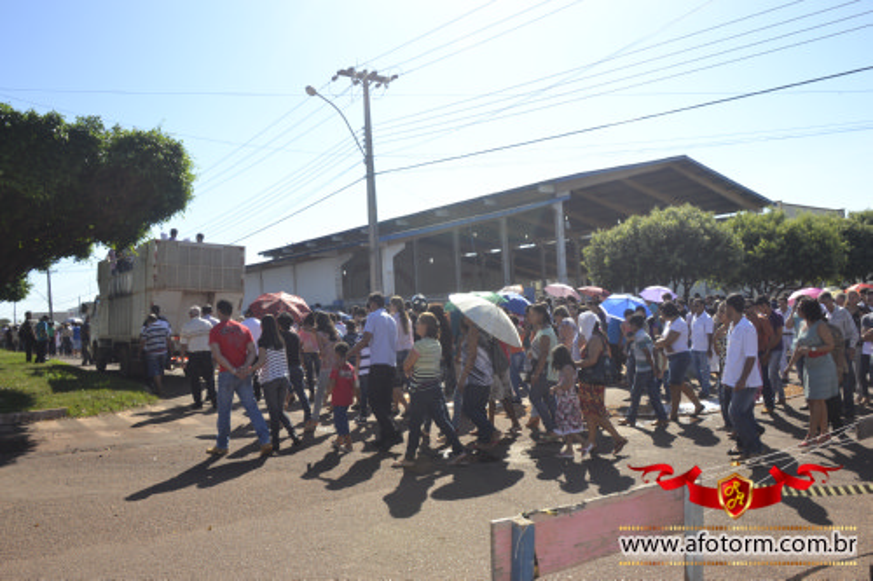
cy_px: 290
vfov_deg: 43.6
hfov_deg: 61.9
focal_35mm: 30
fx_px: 727
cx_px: 436
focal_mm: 20
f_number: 9
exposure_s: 1/200
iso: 100
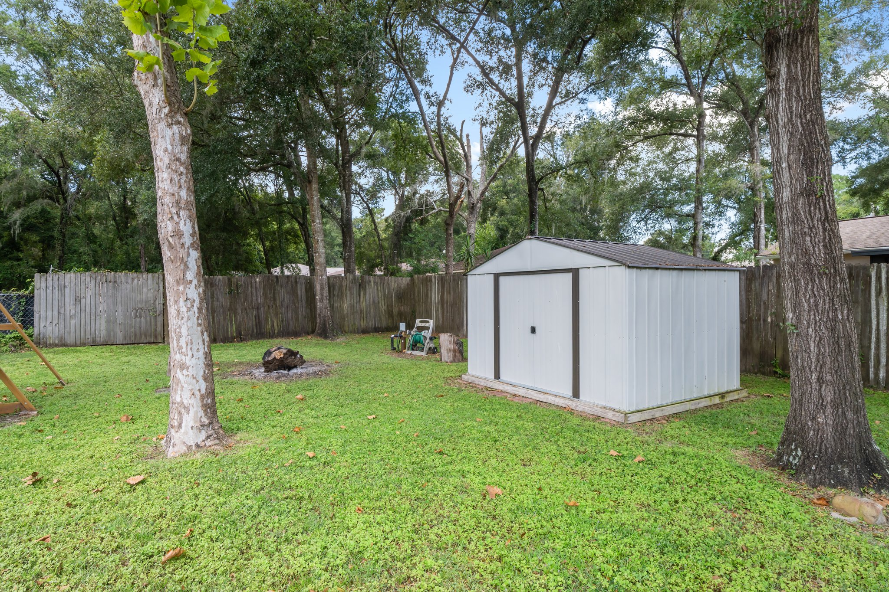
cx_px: 444
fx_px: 444
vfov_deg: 67.4
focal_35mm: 18
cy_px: 296
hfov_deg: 90.0
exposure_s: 1/30
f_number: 8
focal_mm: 12
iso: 320
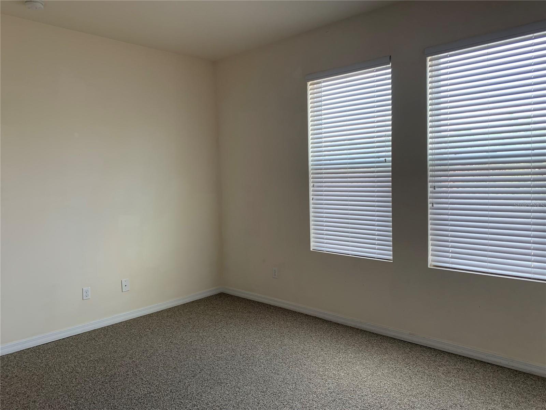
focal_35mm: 26
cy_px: 205
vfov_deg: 53.1
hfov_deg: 67.3
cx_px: 273
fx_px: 410
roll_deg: +1.9
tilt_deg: -3.8
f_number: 1.8
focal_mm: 4.25
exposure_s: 1/121
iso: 64
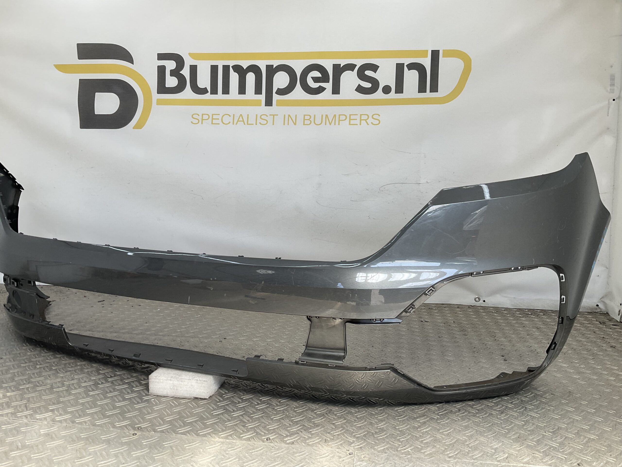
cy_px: 234
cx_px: 311
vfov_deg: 48.2
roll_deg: -2.2
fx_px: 521
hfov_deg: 61.7
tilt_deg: -5.8
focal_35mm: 29
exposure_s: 1/310
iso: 16
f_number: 1.8
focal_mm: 3
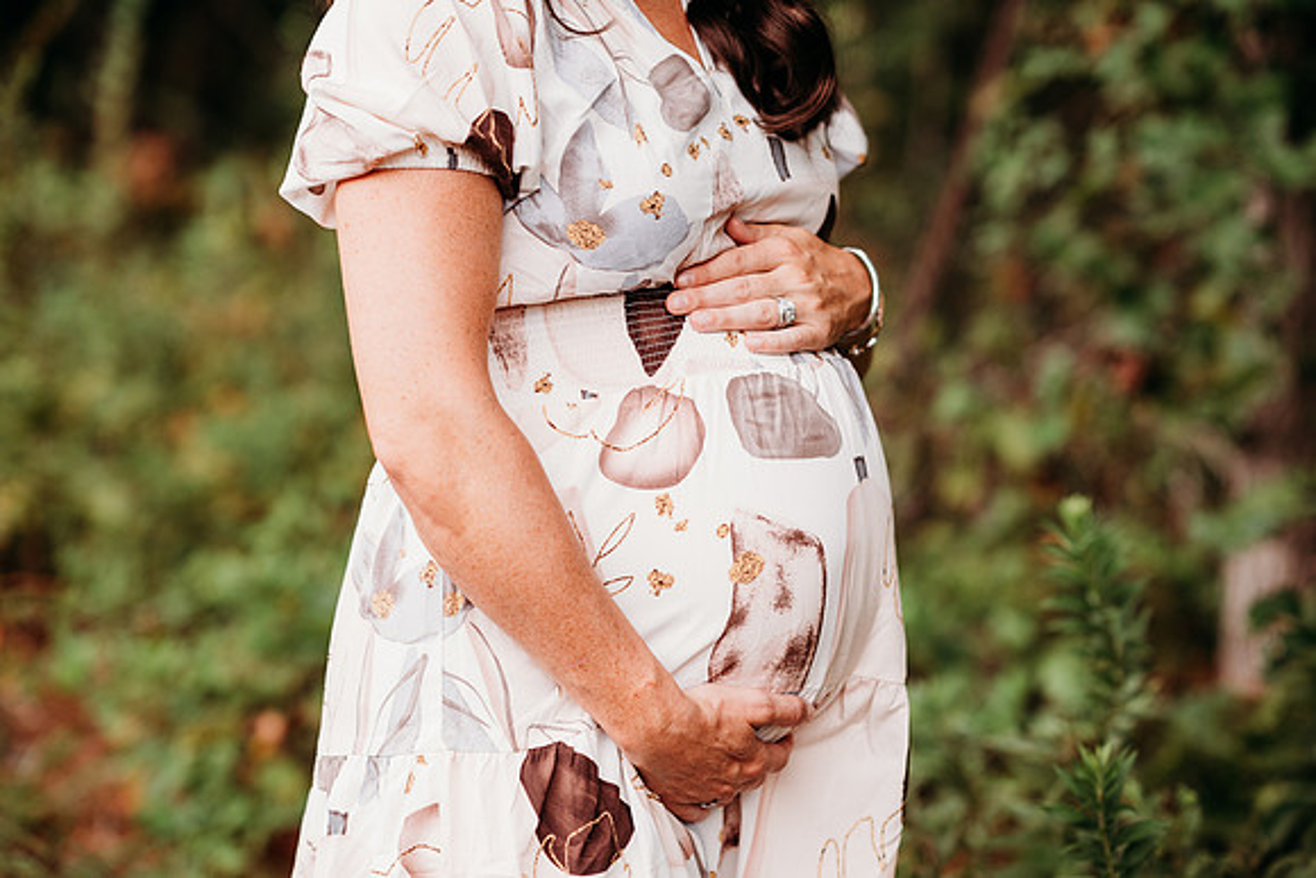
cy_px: 439
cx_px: 658
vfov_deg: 16.1
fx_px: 3108
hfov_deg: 23.9
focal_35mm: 85
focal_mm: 85
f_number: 2.5
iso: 320
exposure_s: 1/200
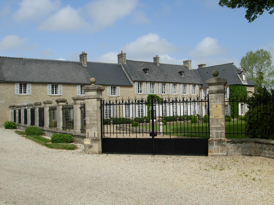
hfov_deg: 49.0
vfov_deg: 37.7
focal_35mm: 38
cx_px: 137
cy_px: 102
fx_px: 301
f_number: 4.9
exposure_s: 1/627
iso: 79
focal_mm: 6.3
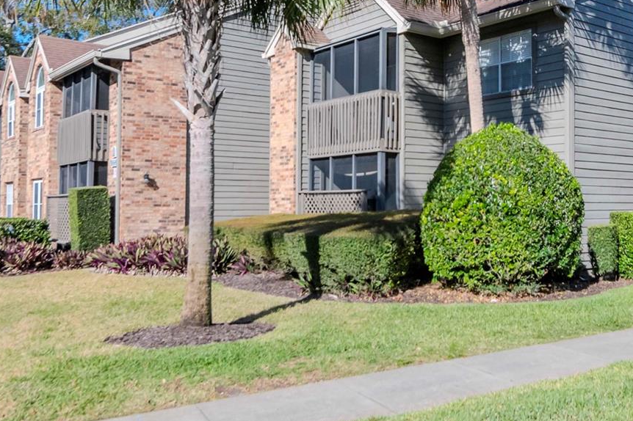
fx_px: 685
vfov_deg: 33.4
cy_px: 101
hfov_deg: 48.7
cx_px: 427
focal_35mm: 39
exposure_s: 1/3200
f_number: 7.1
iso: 640
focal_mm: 14
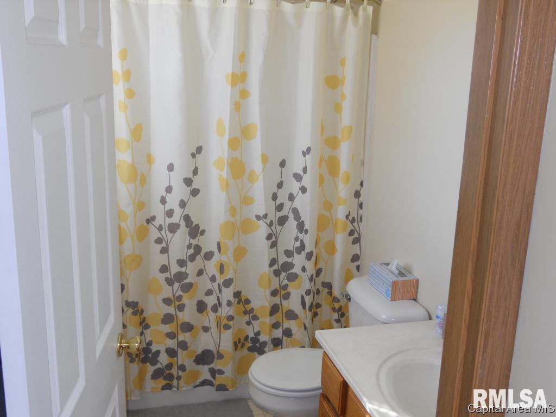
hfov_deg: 51.4
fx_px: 578
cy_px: 208
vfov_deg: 39.7
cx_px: 278
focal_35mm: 36
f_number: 3
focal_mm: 6.4
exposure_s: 1/60
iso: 80
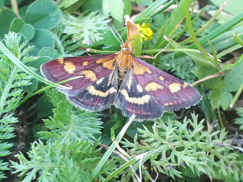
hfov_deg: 65.3
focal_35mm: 27
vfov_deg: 51.4
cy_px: 91
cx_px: 122
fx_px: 190
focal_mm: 3.6
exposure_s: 1/33
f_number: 1.9
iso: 50
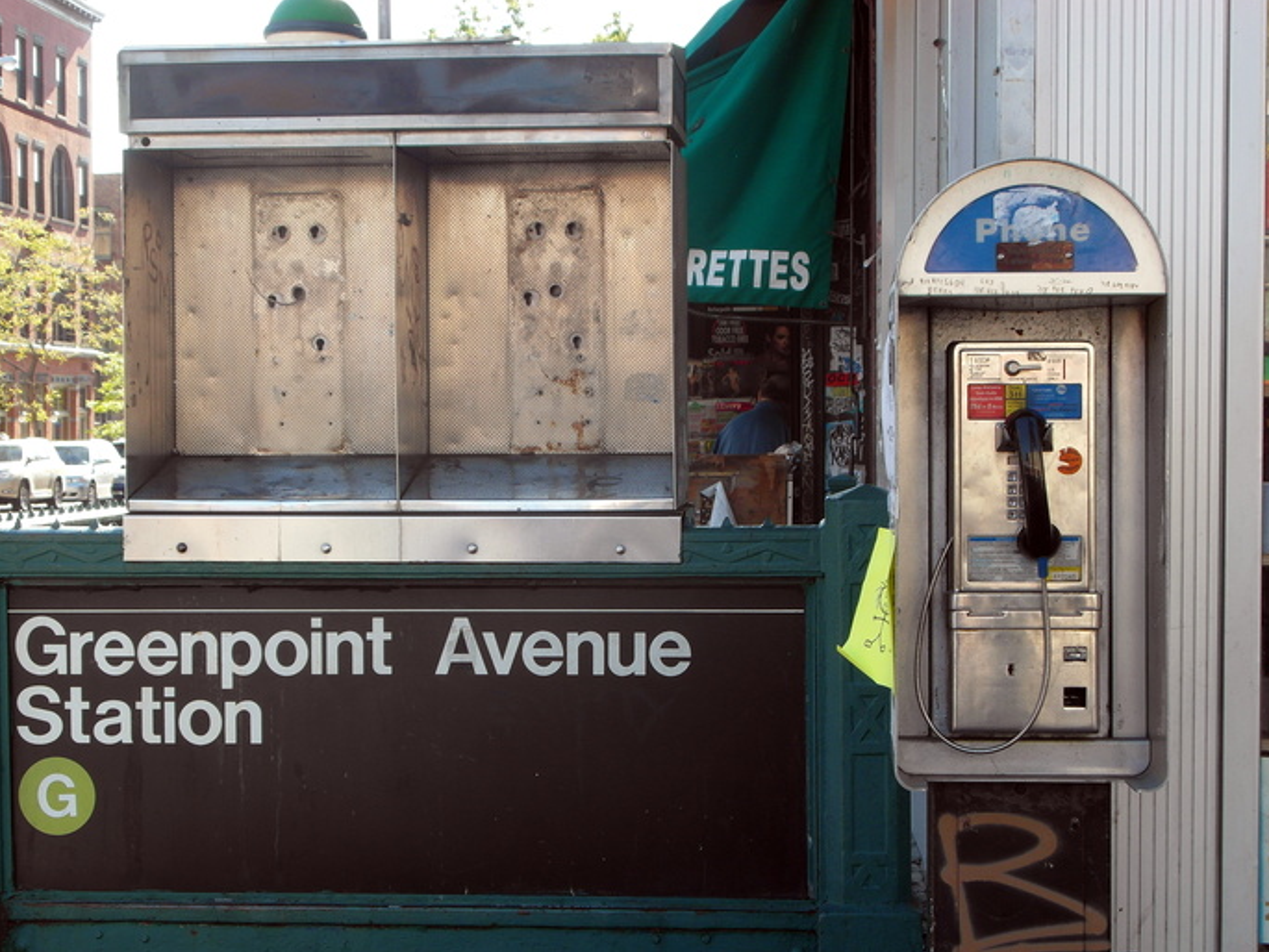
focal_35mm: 74
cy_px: 545
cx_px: 600
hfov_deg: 26.3
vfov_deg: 19.9
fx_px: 2713
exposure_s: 1/180
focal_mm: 11.4
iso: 100
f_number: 4
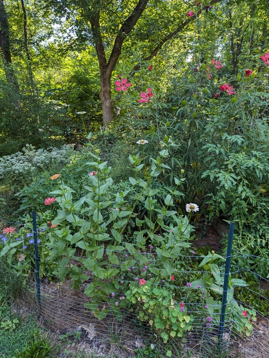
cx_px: 134
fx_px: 248
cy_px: 179
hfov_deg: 56.9
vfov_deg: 71.5
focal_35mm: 24
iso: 51
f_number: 1.85
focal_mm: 6.81
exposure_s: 1/211
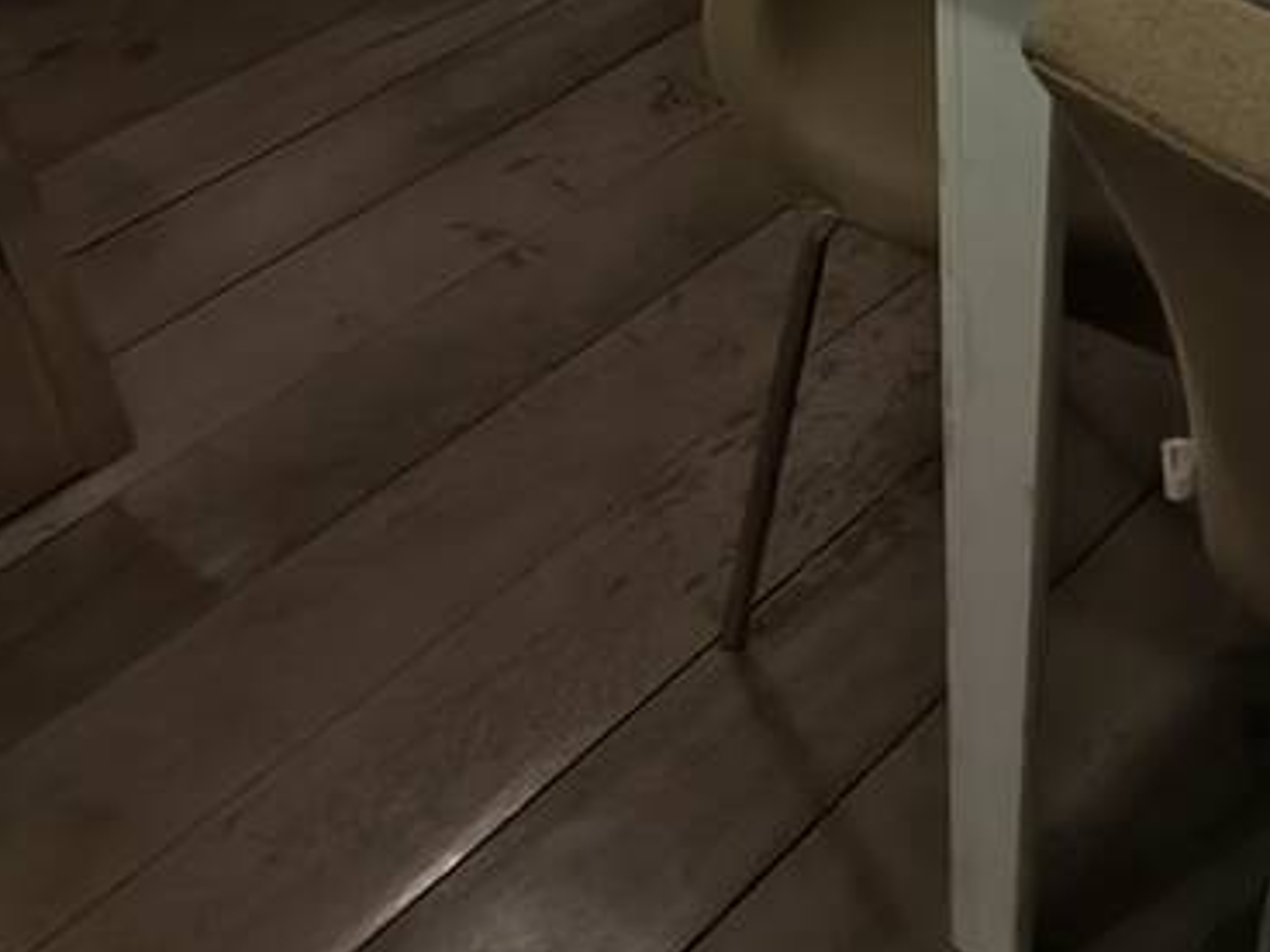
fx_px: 1724
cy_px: -683
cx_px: 745
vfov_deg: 21.9
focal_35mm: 47
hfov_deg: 40.3
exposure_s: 1/30
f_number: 2.2
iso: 382
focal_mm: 2.13
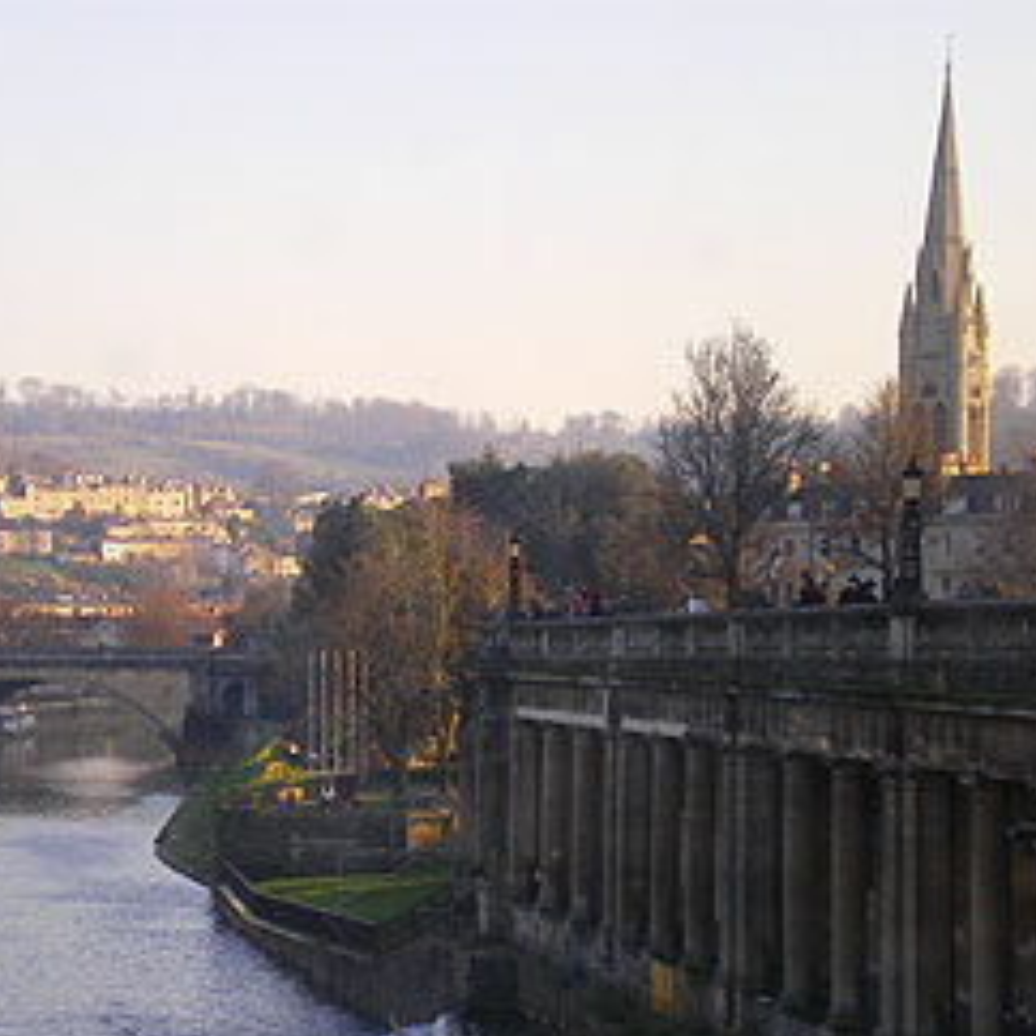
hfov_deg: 17.0
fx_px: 3454
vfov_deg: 17.0
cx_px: 248
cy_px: 719
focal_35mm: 102
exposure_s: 1/100
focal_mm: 10.3
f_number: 4.2
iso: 64
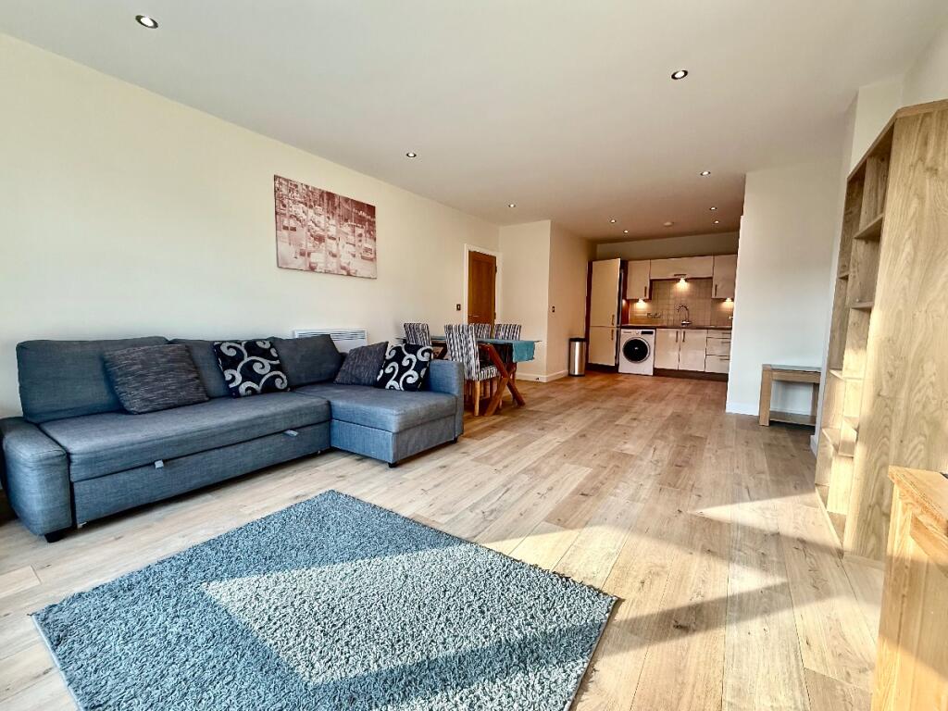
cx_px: 474
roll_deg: -0.7
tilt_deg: -5.5
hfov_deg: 102.1
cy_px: 356
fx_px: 383
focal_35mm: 14
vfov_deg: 85.7
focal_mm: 2.22
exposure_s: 1/99
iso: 125
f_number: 2.2
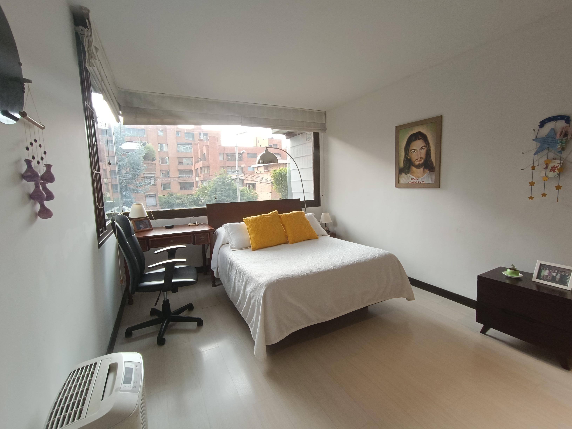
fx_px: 264
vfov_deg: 78.1
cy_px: 214
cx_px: 286
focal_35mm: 16
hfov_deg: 94.5
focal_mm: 1.66
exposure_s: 1/60
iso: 151
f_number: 2.2
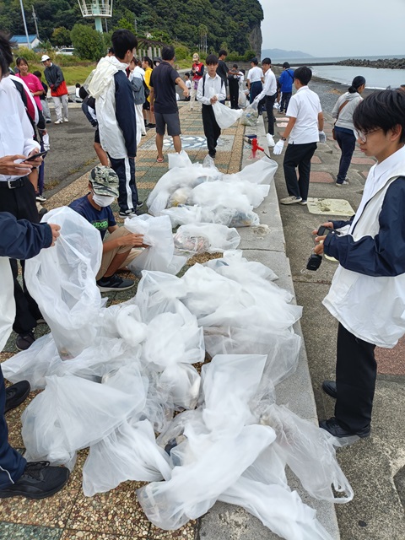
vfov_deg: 69.4
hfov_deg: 54.9
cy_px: 270
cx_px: 202
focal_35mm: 25
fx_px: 390
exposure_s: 1/244
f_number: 1.7
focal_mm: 4.7
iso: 50
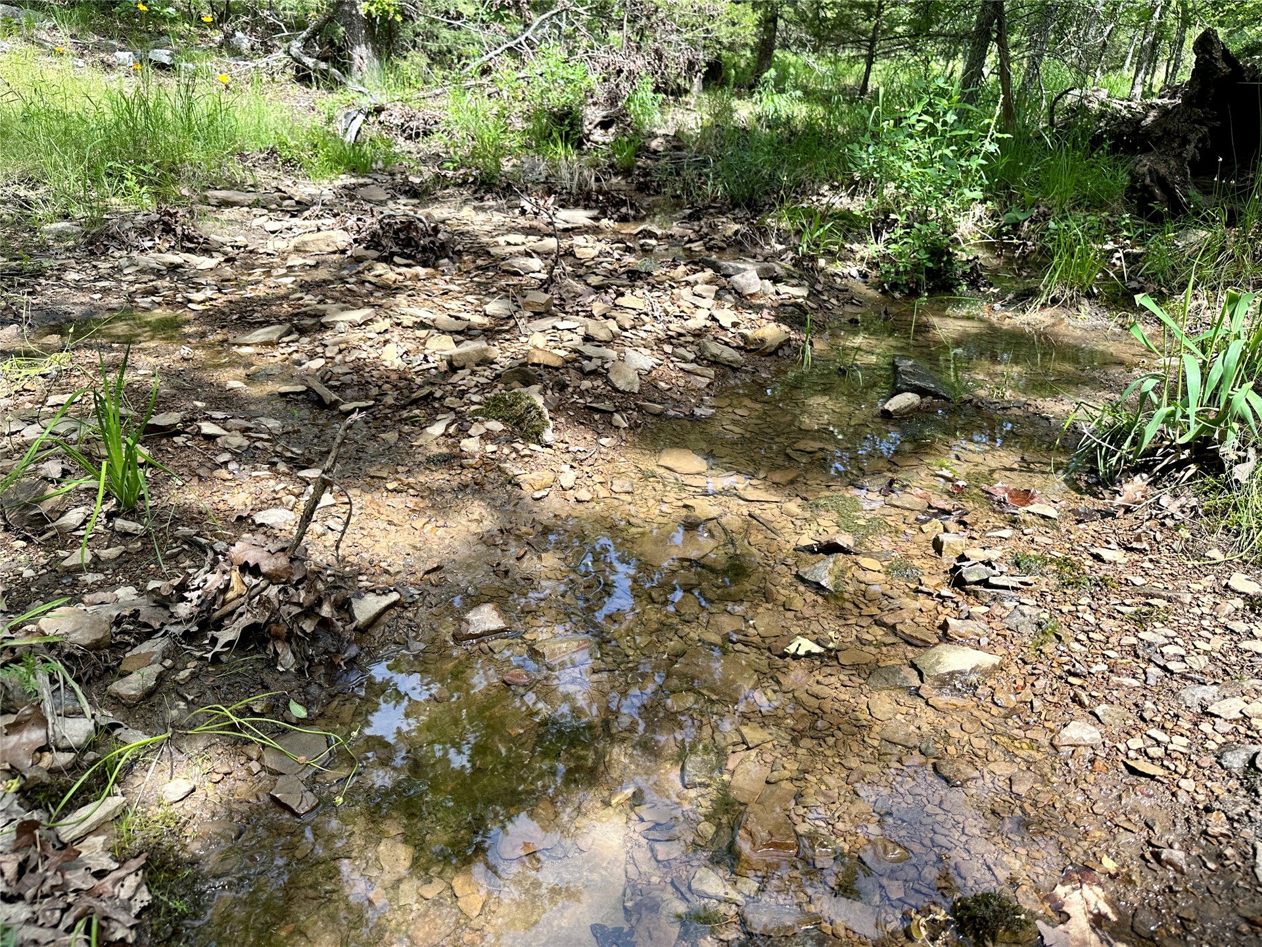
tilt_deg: -22.8
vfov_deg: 56.8
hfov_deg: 71.6
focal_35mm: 24
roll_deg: -1.6
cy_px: 474
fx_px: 875
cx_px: 631
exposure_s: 1/704
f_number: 1.78
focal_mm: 6.86
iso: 80
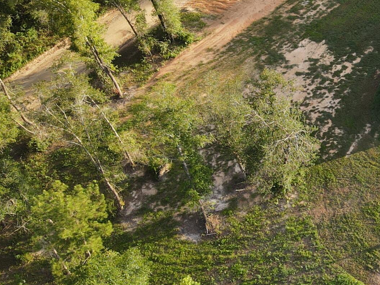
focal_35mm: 68
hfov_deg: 25.7
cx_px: 453
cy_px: 134
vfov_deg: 21.6
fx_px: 746
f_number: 2.8
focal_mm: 4.5
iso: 100
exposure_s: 1/100
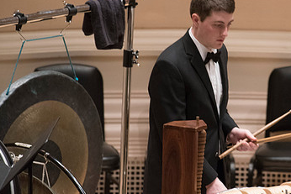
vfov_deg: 1.4
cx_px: 234
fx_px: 8127
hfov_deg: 2.1
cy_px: 110
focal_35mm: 1005
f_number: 5.6
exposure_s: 1/125
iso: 6400
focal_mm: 600
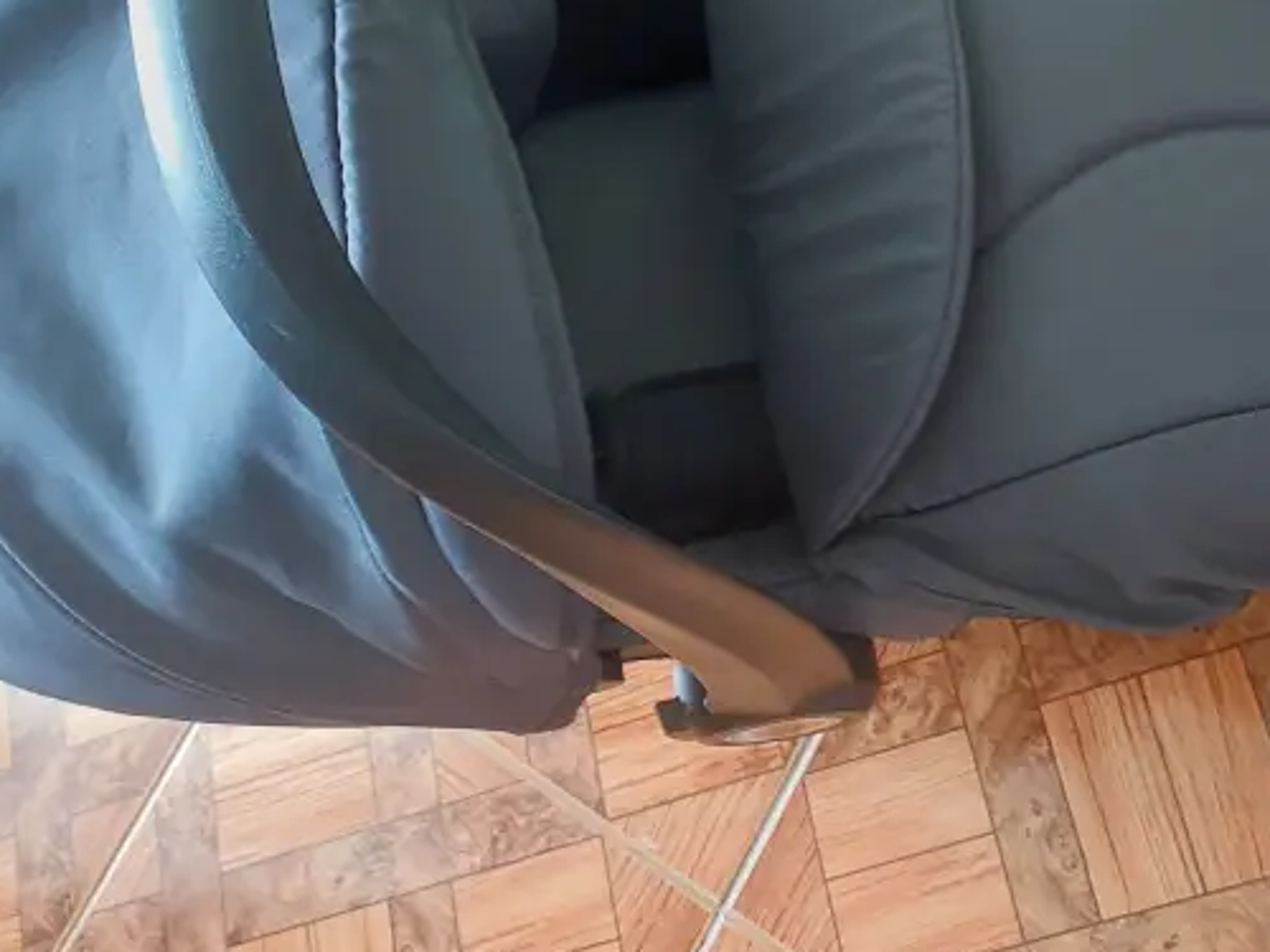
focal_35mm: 46
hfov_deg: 40.8
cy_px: 226
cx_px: 836
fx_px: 1688
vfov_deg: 30.9
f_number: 1.8
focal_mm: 5.06
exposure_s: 1/50
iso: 500
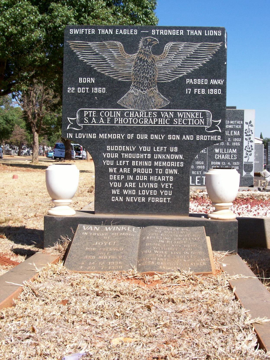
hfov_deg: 27.5
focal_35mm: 53
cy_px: 180
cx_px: 135
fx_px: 551
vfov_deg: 36.2
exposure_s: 1/254
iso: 80
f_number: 6.1
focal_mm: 8.7
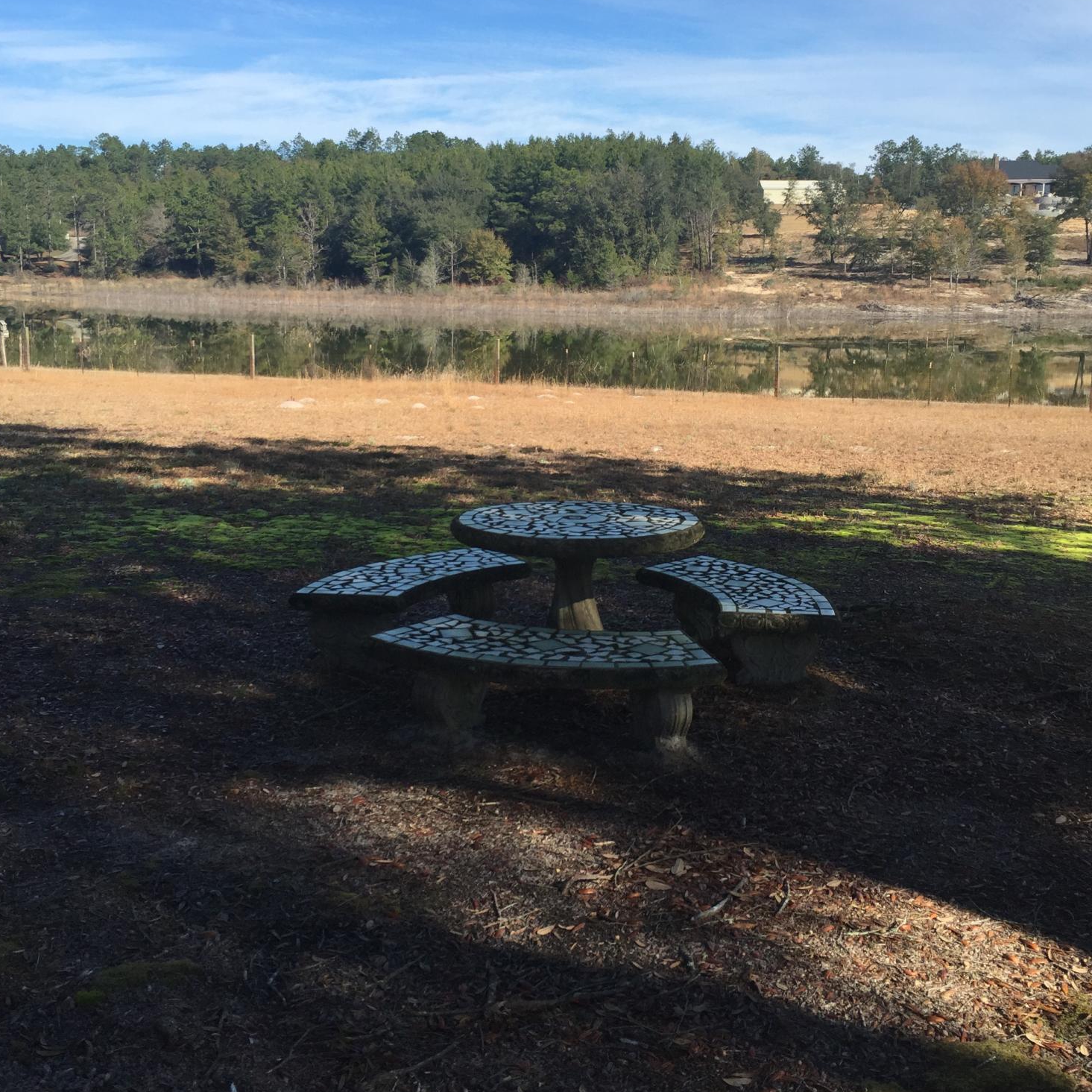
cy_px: 461
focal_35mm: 35
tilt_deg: -6.8
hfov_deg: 47.2
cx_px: 554
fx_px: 1249
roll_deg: -0.1
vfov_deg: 47.1
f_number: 2.2
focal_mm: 4.15
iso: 32
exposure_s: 1/1364
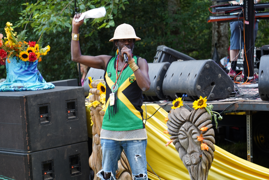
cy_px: 90
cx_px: 134
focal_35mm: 105
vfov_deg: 13.0
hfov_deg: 19.5
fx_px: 785
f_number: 4
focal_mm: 105
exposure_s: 1/160
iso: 500
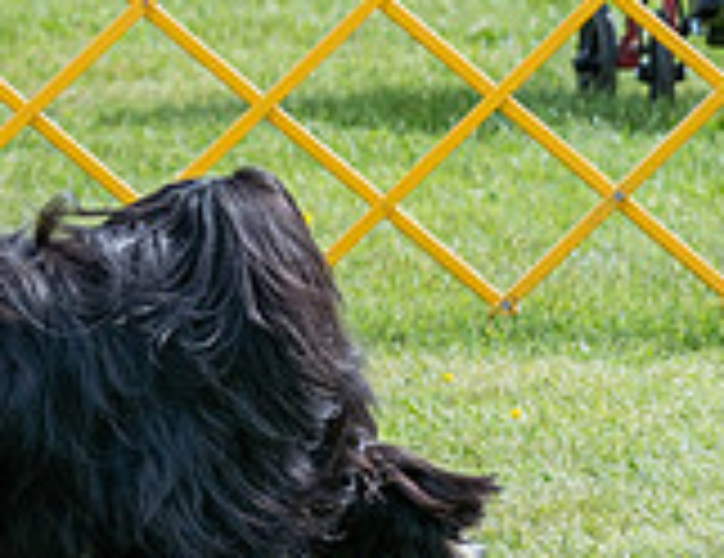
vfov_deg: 2.4
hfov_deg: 3.1
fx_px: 13559
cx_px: -163
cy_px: -221
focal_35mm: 642
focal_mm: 138
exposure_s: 1/1250
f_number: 5.6
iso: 400
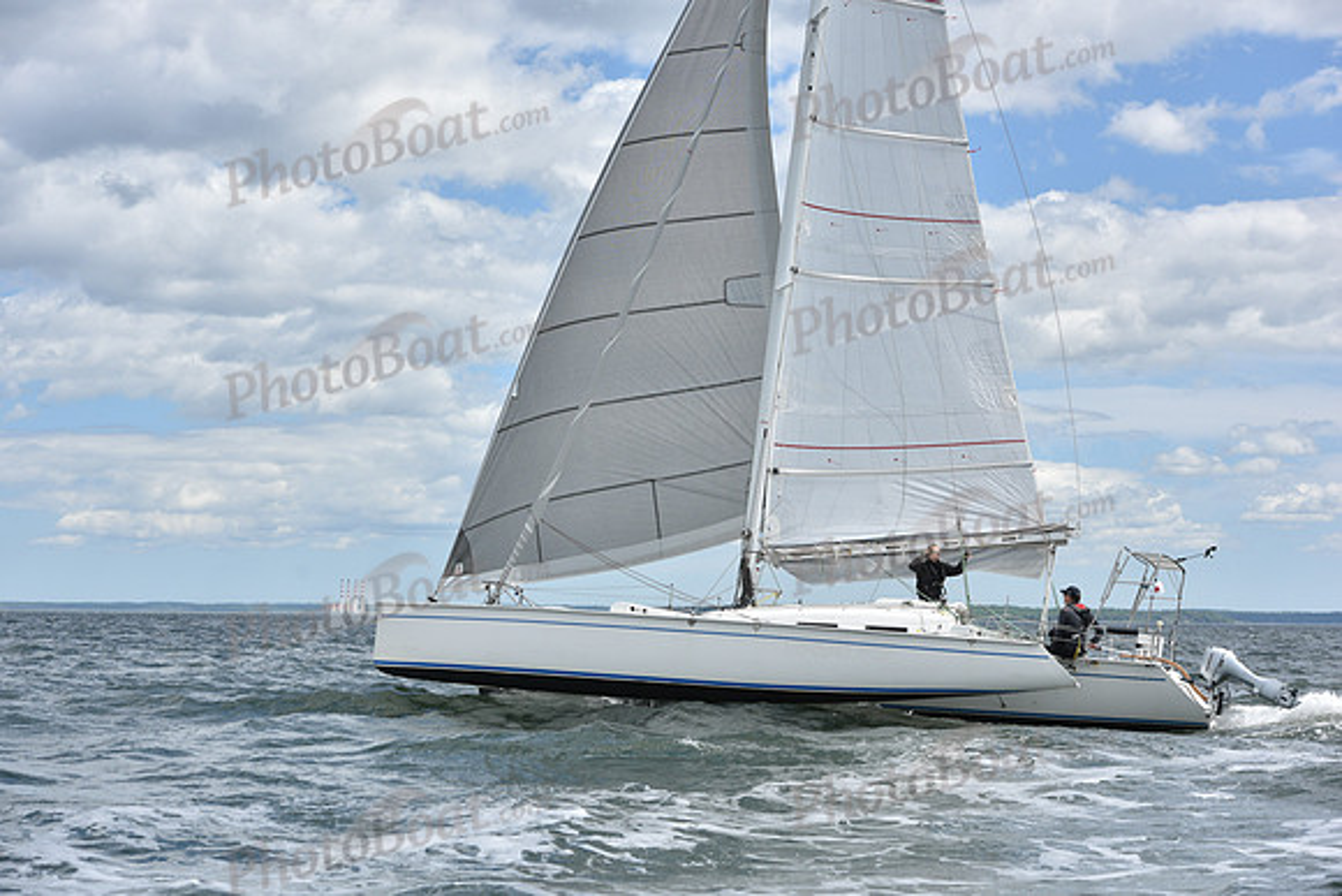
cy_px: 448
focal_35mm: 70
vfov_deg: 19.5
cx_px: 671
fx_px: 2610
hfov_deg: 28.8
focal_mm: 70
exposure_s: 1/1600
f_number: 7.1
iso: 320
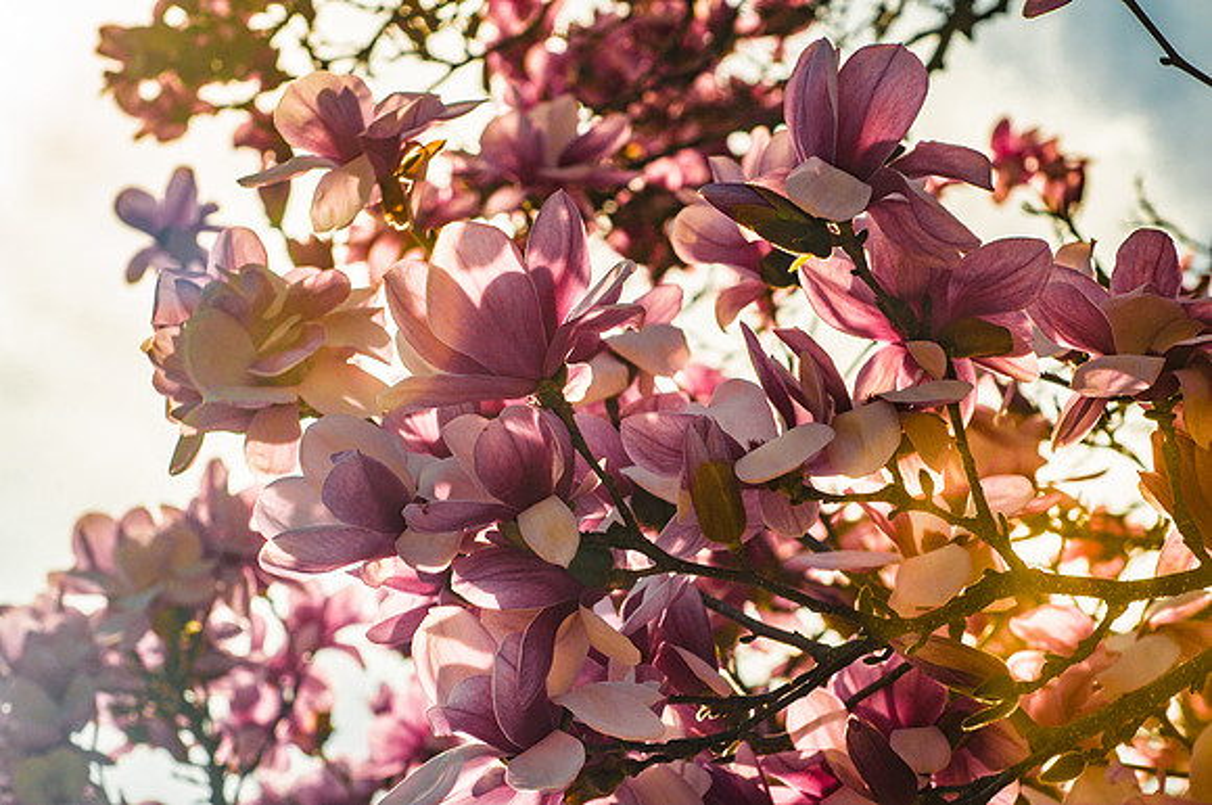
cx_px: 606
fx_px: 4337
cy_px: 402
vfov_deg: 10.6
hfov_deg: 15.9
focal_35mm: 129
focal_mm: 86
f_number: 11
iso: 250
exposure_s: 1/500
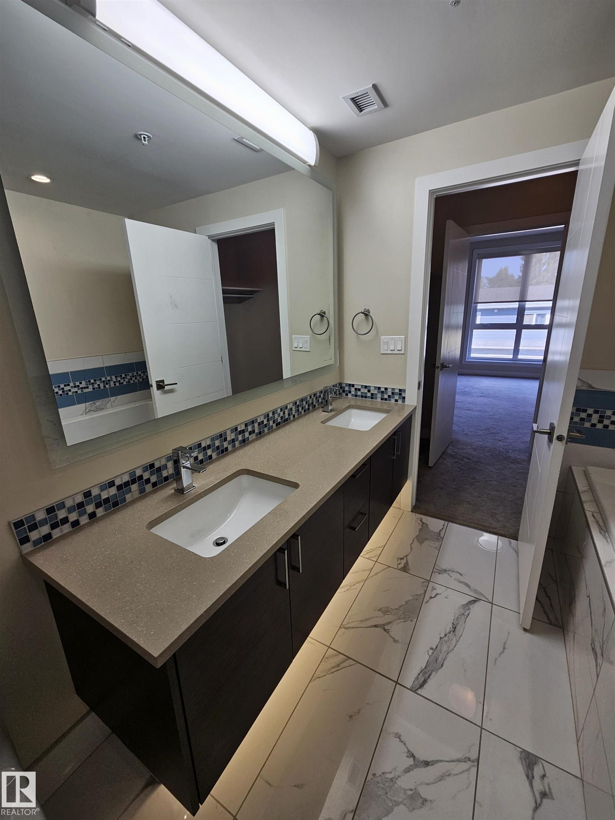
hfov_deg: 89.9
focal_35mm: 13
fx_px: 308
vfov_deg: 106.2
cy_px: 410
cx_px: 308
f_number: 2.2
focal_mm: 2.2
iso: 64
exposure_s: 1/120
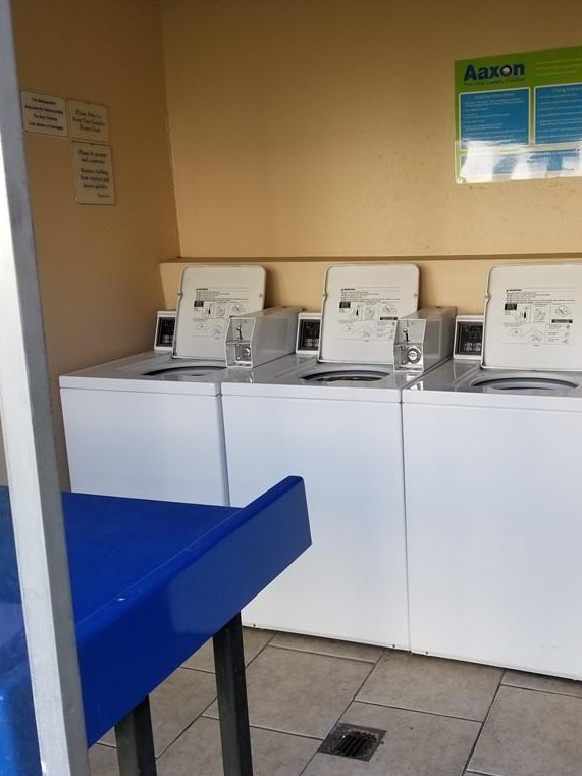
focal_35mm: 35
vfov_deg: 52.6
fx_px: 784
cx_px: 412
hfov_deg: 39.9
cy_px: 387
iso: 50
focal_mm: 4.25
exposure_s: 1/207
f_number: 1.7
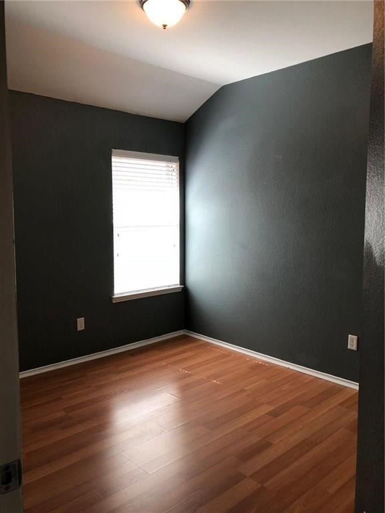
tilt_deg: -5.9
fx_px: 415
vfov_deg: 63.4
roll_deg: -0.1
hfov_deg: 49.7
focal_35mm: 28
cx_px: 192
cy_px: 256
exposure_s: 1/40
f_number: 1.8
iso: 20
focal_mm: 3.99
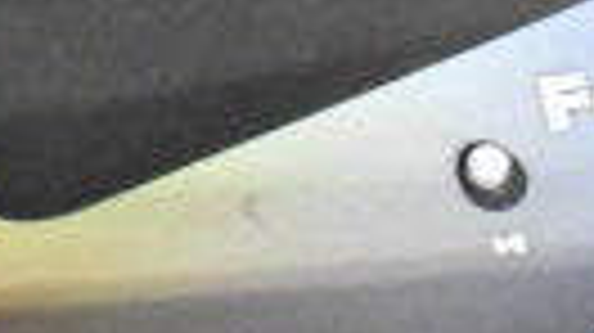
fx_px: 2635
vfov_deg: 6.8
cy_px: -529
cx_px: 734
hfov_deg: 12.5
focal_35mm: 167
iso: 8000
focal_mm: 23
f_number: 3.8
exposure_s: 1/40
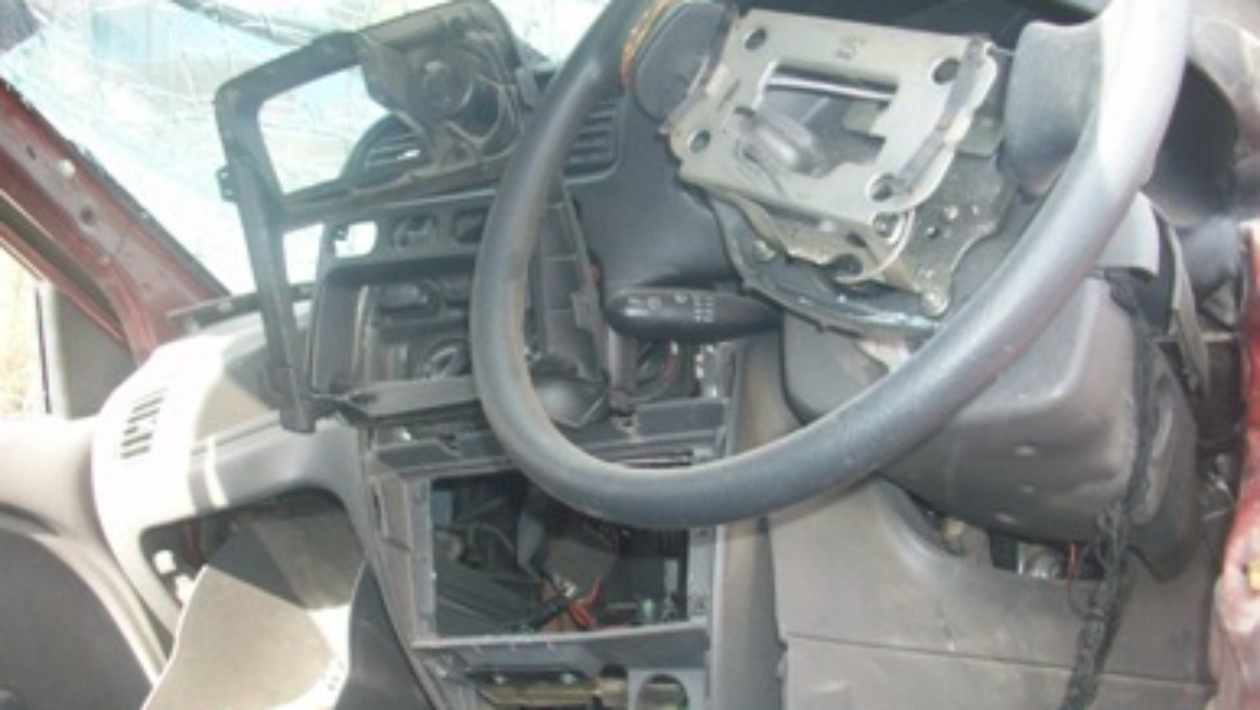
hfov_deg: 55.3
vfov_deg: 32.6
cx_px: 628
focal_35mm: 36
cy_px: 462
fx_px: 1203
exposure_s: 1/80
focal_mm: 5.7
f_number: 2.8
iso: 64
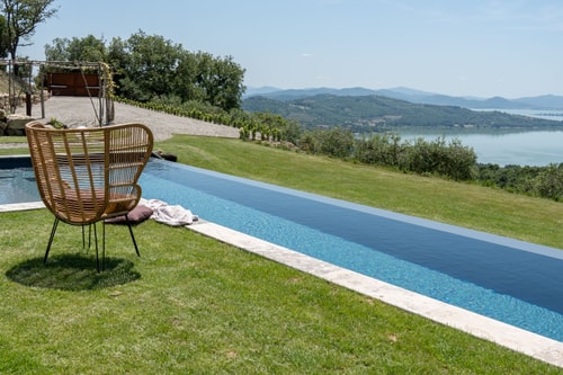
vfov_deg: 35.8
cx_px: 282
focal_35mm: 37
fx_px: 580
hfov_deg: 51.8
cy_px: 188
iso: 100
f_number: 9
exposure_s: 1/250
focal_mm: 24
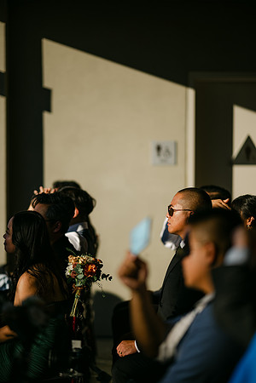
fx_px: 1120
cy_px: 192
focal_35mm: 105
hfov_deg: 13.0
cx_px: 128
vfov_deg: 19.5
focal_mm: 105
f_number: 1.4
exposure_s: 1/6400
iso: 64
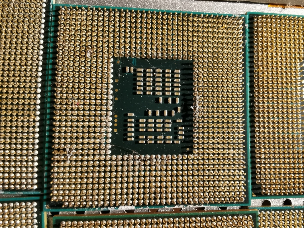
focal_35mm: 26
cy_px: 114
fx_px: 228
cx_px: 152
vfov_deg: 53.1
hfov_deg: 67.3
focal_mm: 2.26
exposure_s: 1/25
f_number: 2.2
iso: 320
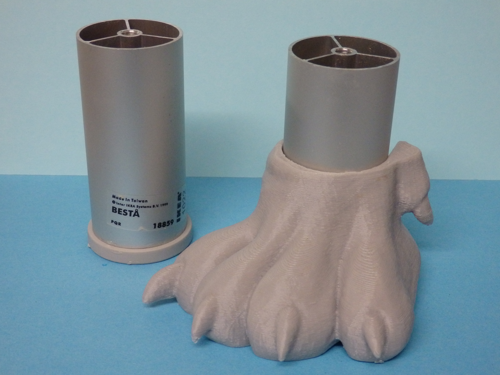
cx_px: 249
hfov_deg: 38.2
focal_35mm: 50
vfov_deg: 29.1
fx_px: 722
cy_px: 187
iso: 800
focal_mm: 8.9
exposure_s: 1/80
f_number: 4
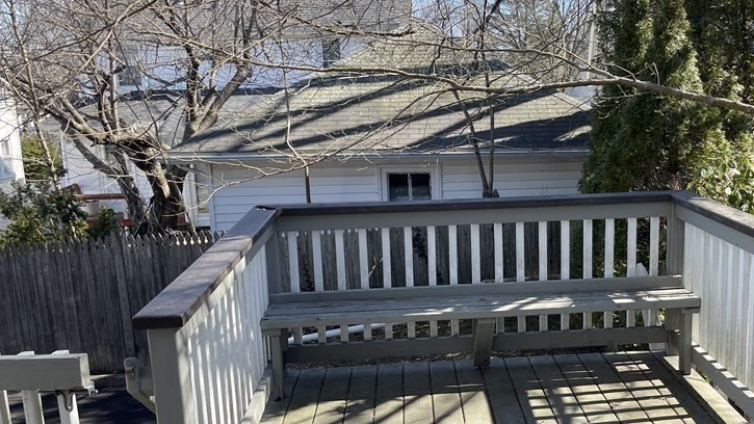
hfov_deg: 49.8
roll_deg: +1.9
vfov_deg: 29.7
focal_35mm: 40
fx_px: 800
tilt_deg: -9.0
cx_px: 486
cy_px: 214
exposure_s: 1/867
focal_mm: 5.1
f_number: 1.6
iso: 32
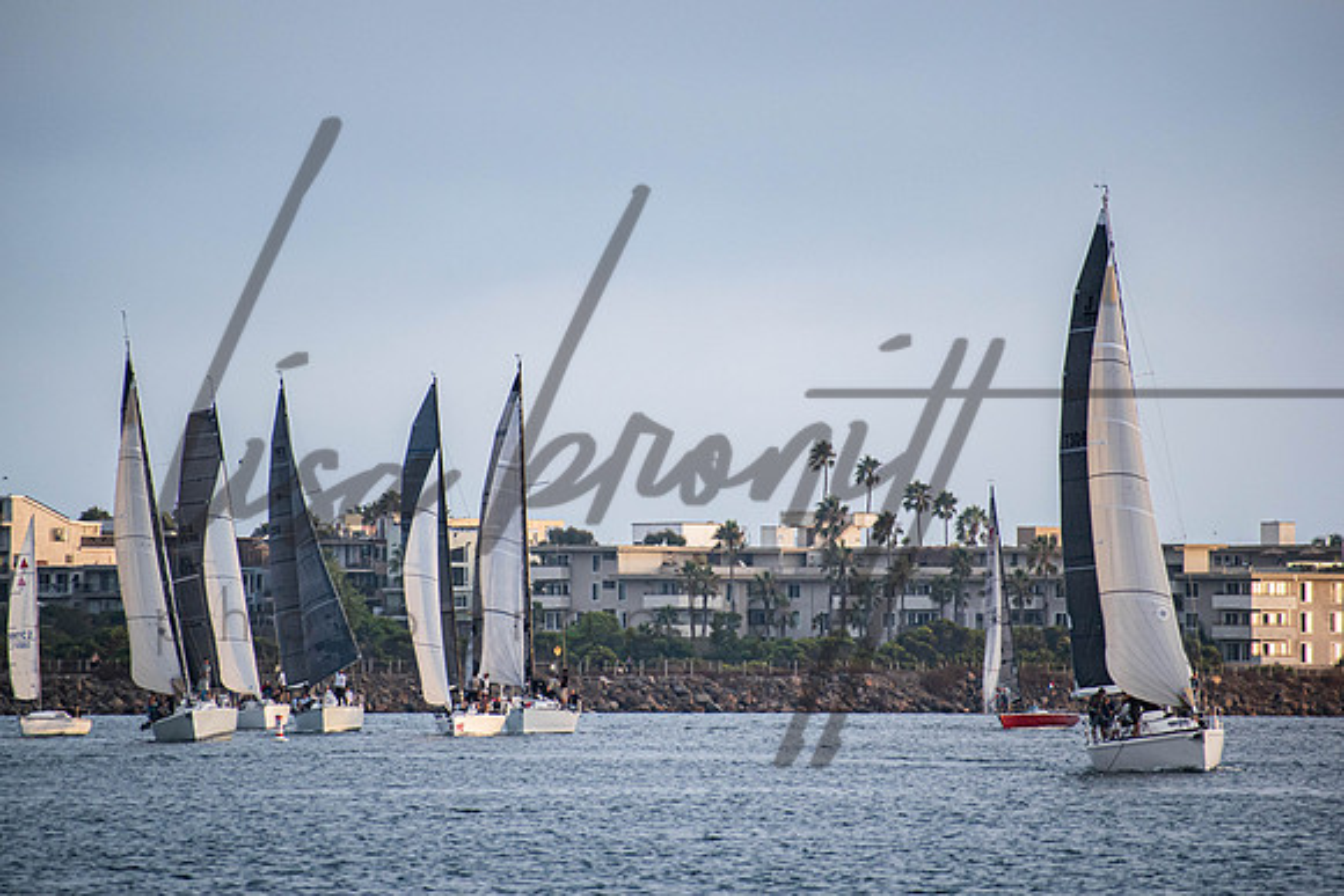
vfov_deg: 3.4
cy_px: 448
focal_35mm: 404
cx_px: 685
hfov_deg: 5.1
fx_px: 15068
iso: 800
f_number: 6
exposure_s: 1/320
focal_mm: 260
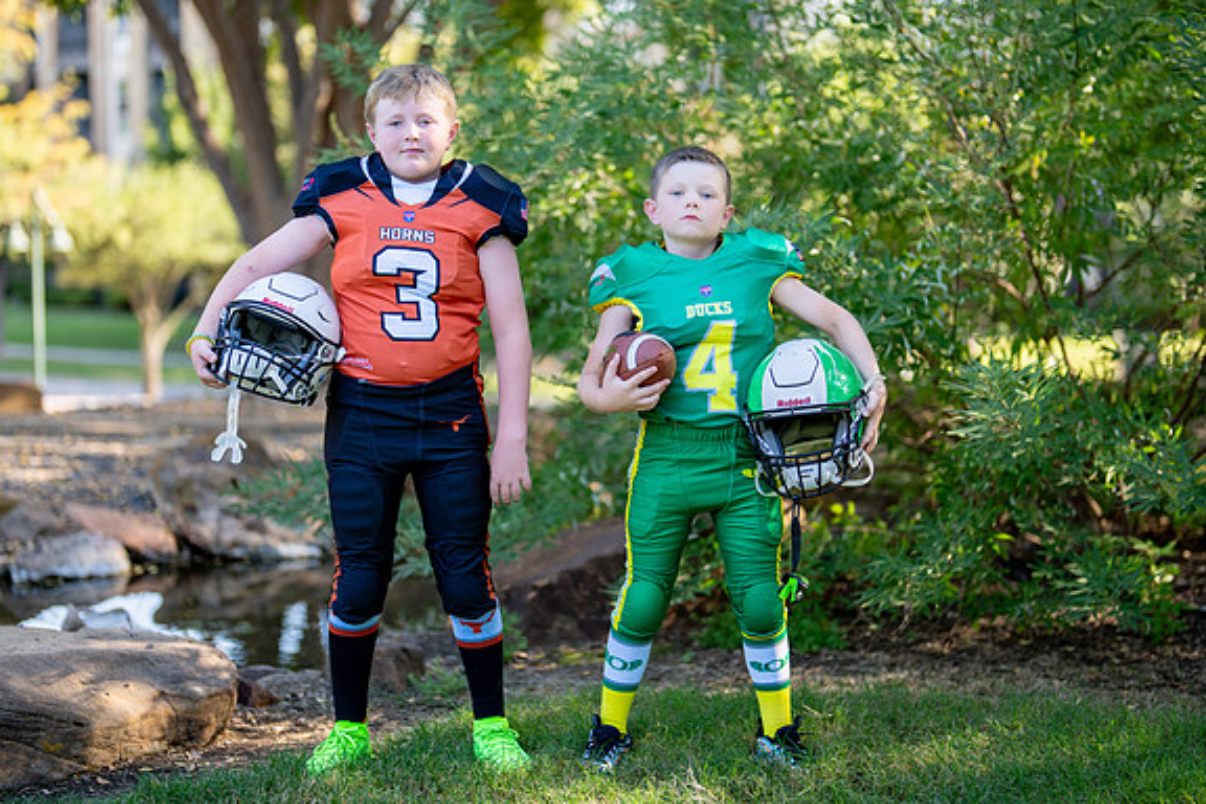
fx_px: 2345
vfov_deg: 19.5
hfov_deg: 28.8
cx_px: 579
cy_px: 360
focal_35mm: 70
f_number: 1.2
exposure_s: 1/1000
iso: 100
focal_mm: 50
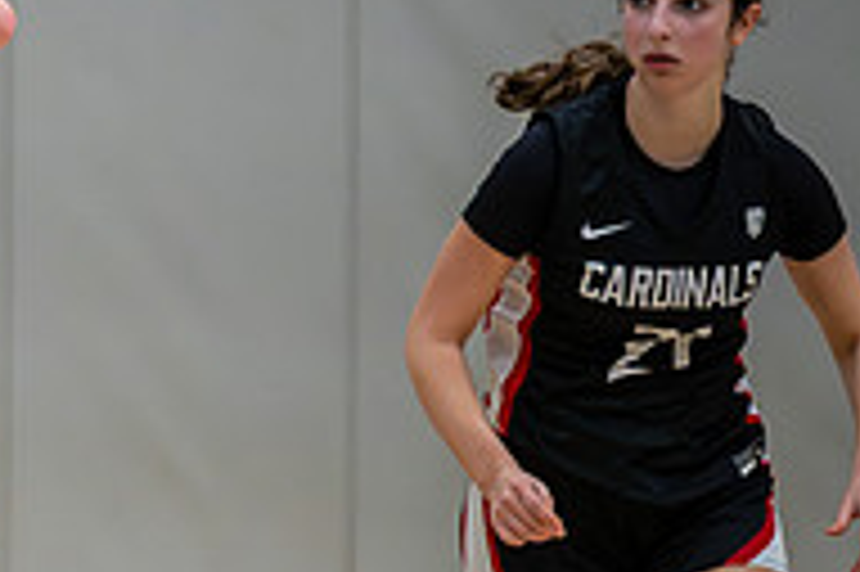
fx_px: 18641
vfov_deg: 1.8
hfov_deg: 2.6
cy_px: 730
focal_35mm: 781
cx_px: -218
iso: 3200
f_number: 2.8
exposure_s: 1/1000
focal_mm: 190
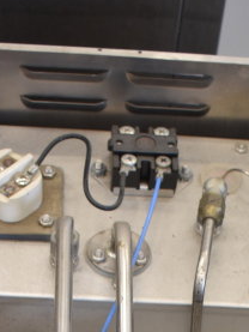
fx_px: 1050
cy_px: 497
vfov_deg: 16.4
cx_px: 145
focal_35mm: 110
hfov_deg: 13.5
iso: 560
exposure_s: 1/40
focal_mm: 23
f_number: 3.8
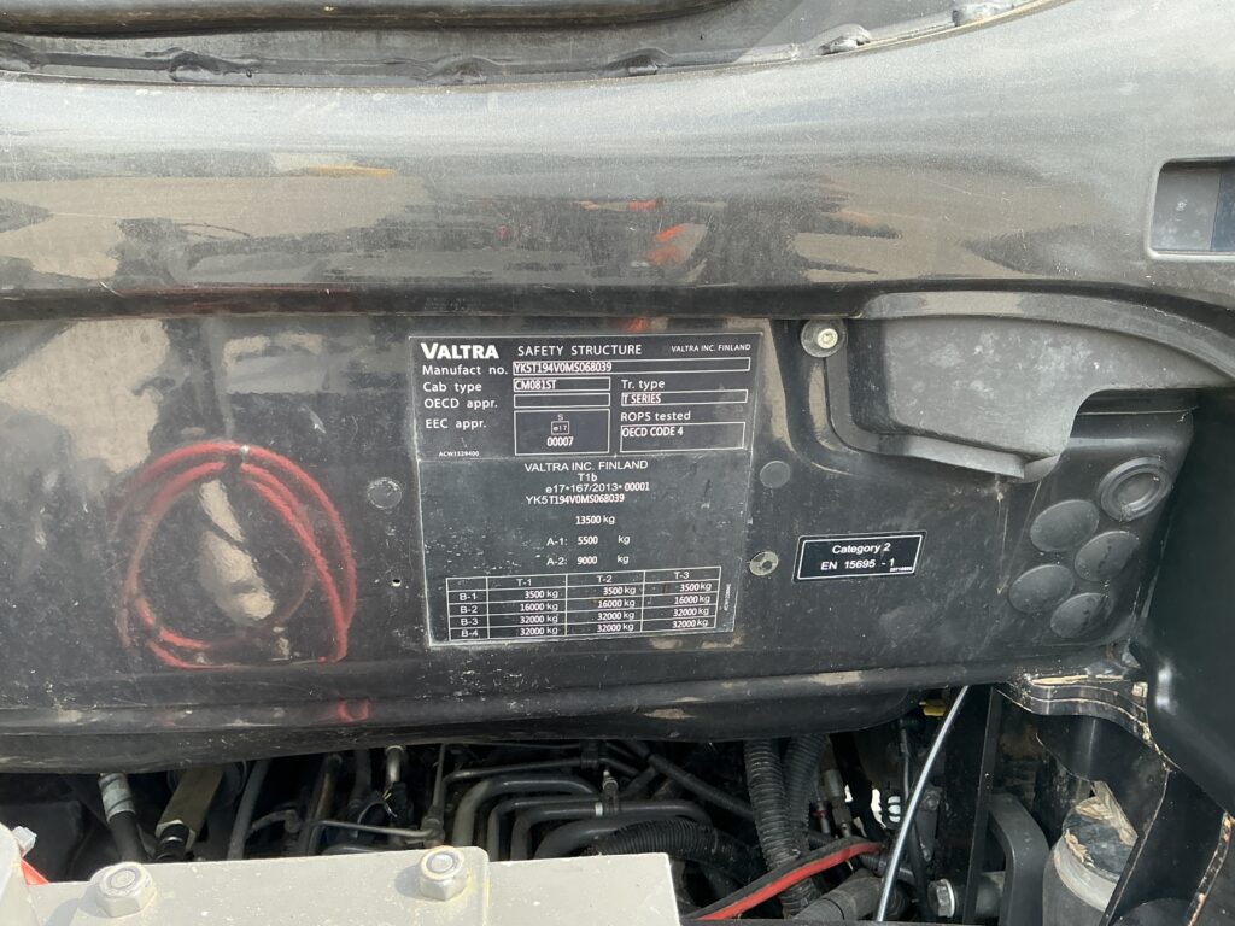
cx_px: 618
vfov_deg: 49.7
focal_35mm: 28
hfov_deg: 63.4
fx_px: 999
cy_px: 463
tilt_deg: -17.0
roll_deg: +0.3
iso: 25
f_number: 1.8
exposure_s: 1/122
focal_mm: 3
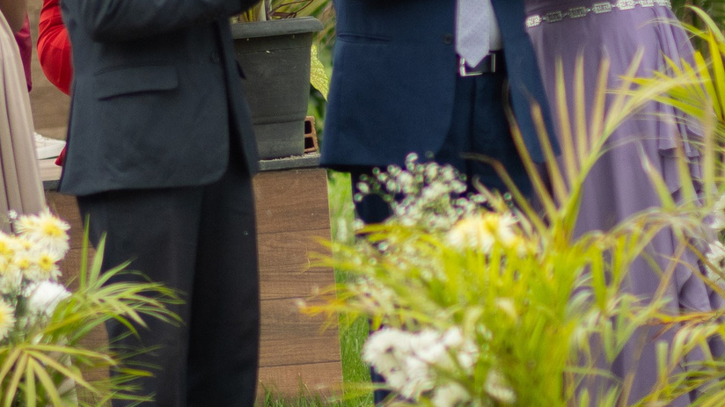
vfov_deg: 2.9
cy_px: -257
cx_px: -289
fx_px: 7976
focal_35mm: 415
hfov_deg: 5.2
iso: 320
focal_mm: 85
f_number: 2.2
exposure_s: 1/1250
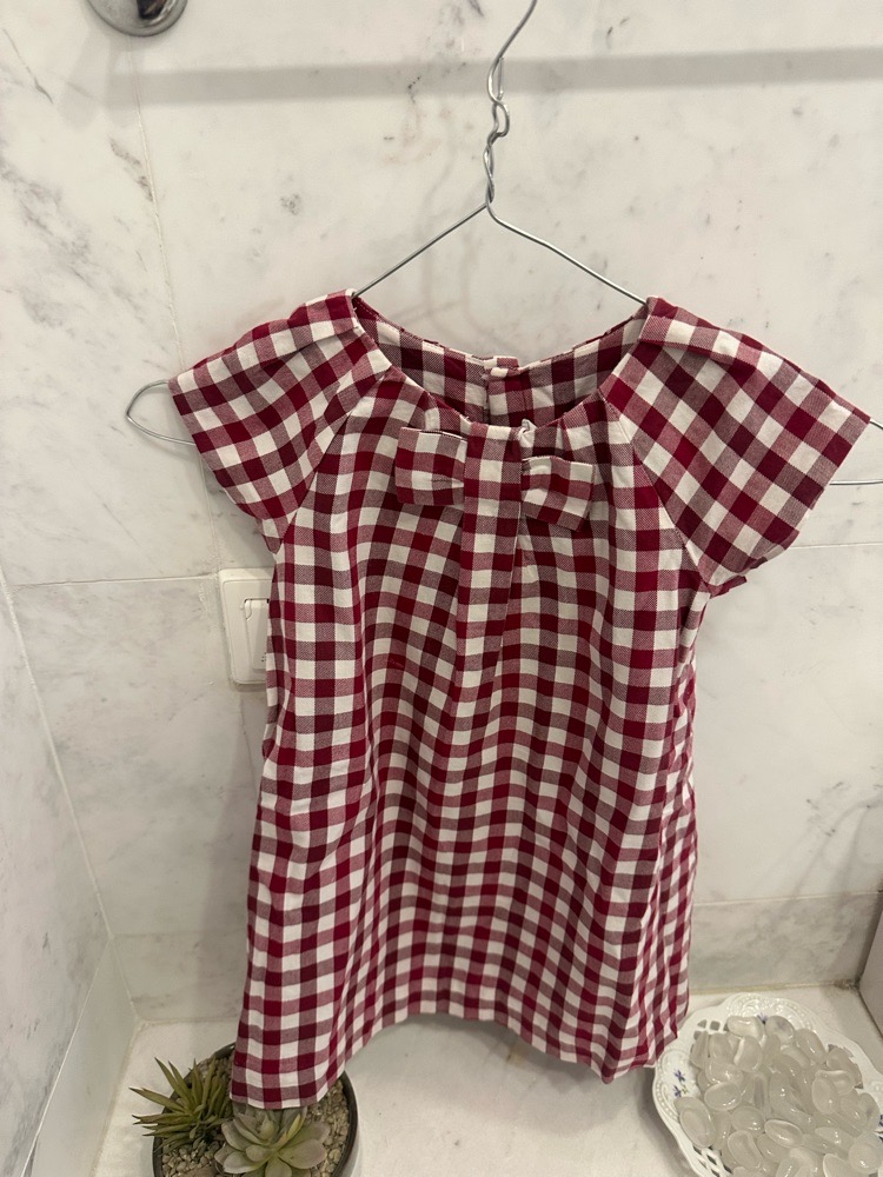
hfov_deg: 56.8
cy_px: 588
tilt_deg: -27.2
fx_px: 816
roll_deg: +2.0
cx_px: 442
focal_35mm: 24
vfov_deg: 71.6
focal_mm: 6.86
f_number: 1.78
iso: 320
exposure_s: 1/50
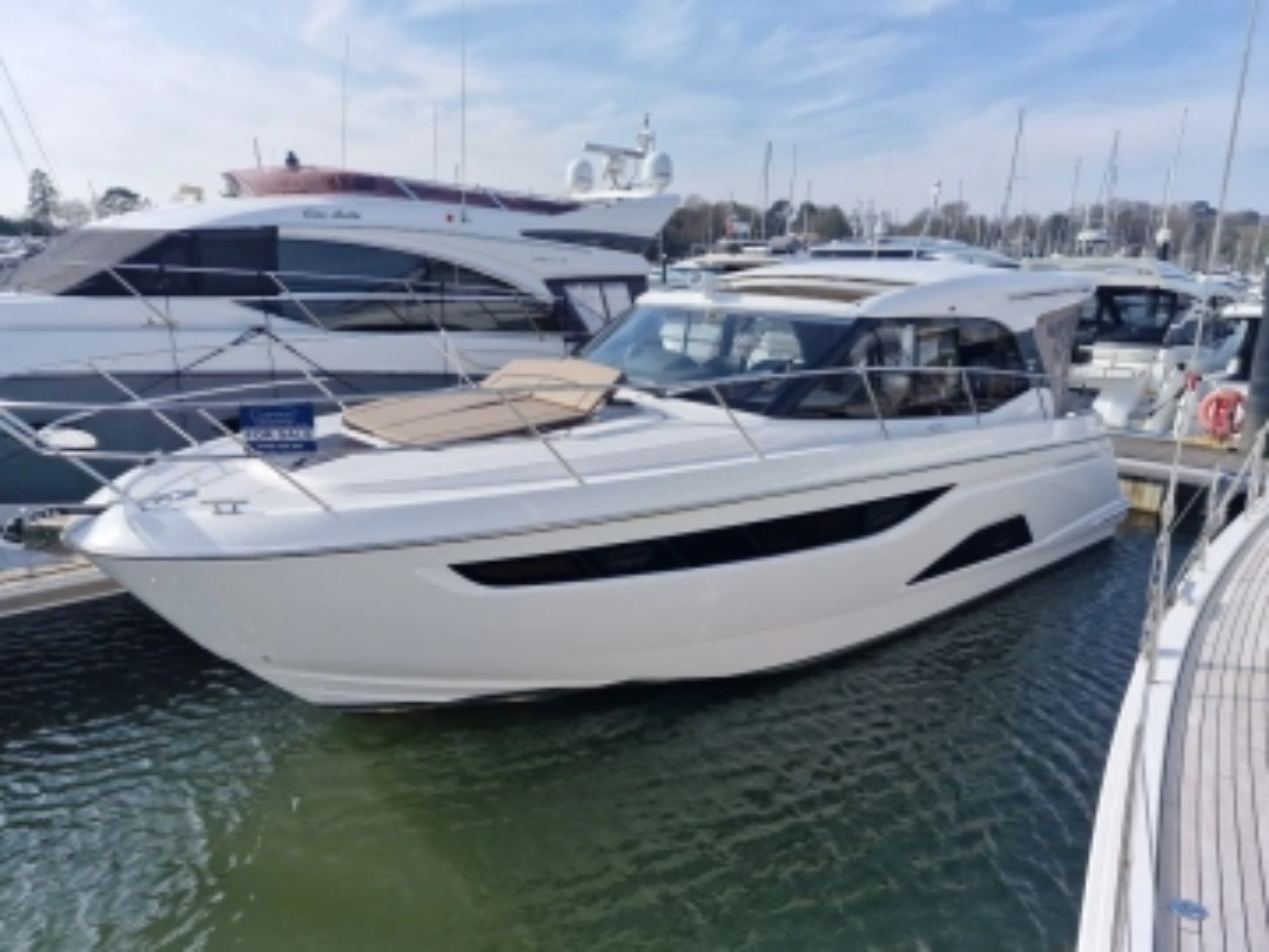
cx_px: 634
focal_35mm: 23
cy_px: 476
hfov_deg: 73.9
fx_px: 843
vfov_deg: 58.9
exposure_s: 1/1325
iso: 50
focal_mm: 6.4
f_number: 1.8
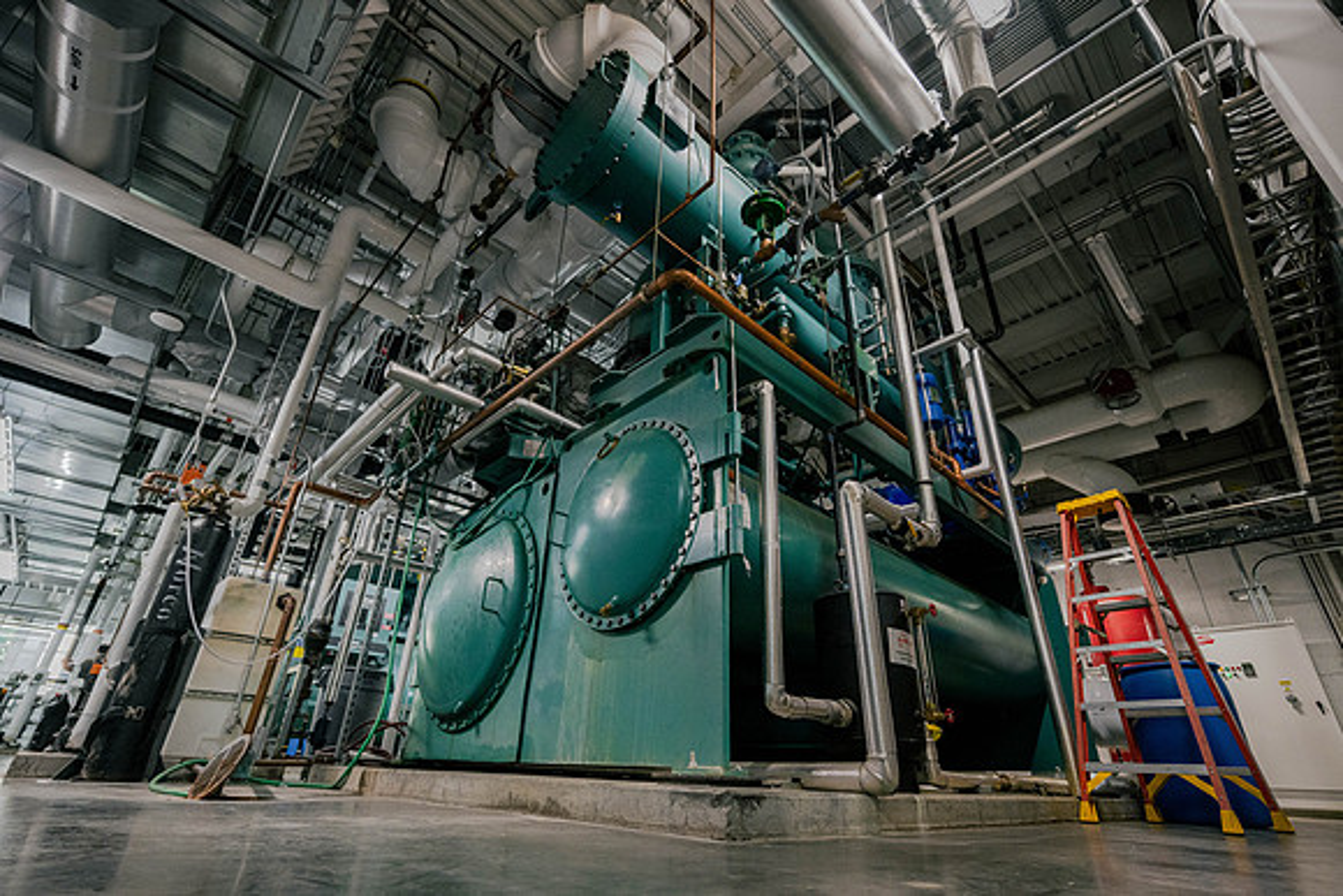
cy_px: 466
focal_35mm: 17
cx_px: 672
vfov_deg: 71.4
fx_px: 624
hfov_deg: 94.2
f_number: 4
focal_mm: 15.5
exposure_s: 1/125
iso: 1600
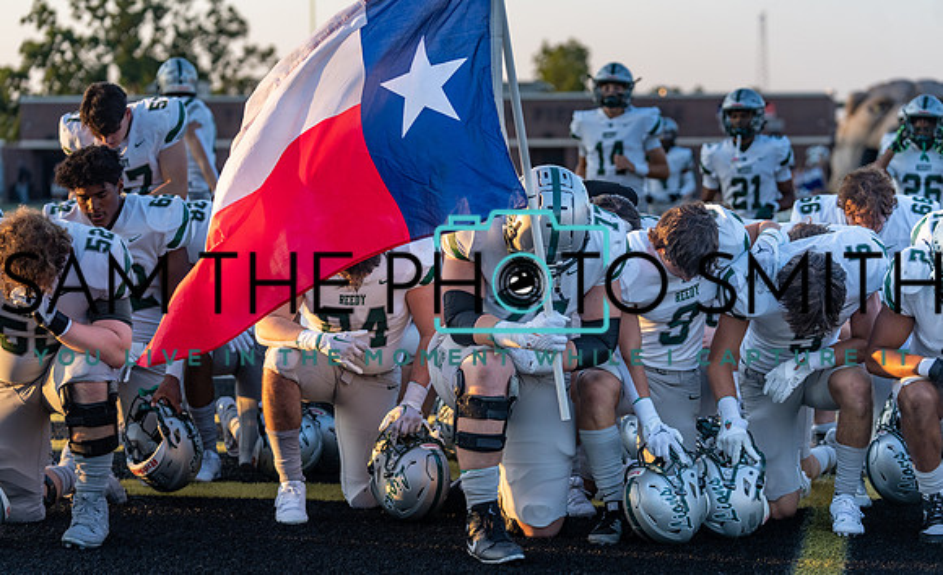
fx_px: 2734
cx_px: 469
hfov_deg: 19.6
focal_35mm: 107
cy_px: 313
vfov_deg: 12.0
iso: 500
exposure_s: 1/1000
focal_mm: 103
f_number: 3.5
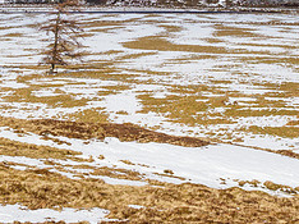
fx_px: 1199
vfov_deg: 10.5
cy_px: -10
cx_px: -3
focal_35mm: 139
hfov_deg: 14.0
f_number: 7.1
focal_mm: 28
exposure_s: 1/640
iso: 200
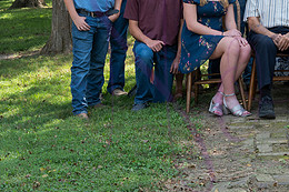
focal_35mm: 116
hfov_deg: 17.3
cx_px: 277
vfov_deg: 11.7
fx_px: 931
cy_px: -7
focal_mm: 52
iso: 400
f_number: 8
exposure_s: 1/125
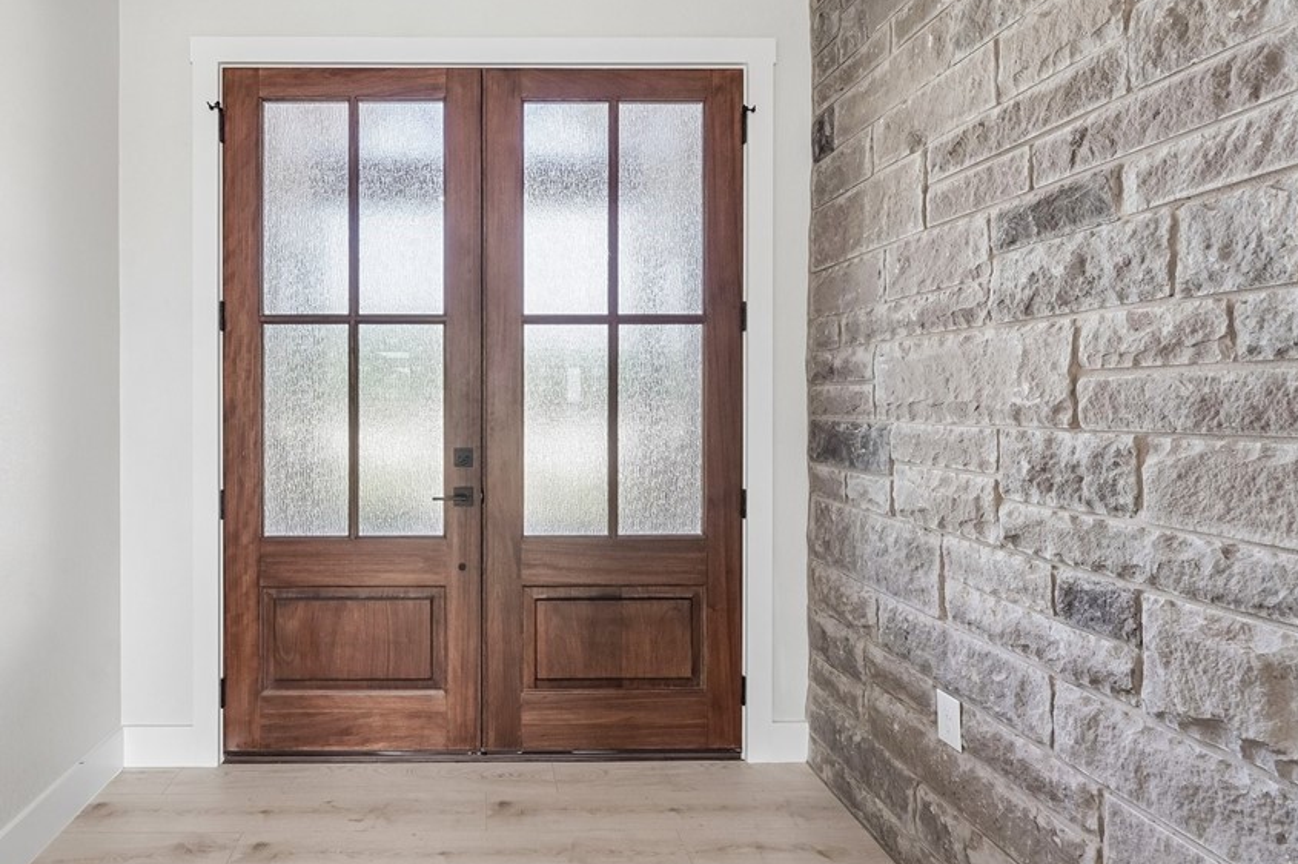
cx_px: 490
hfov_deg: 88.3
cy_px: 400
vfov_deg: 67.2
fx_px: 648
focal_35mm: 18
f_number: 8
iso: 400
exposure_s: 1/80
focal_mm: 14
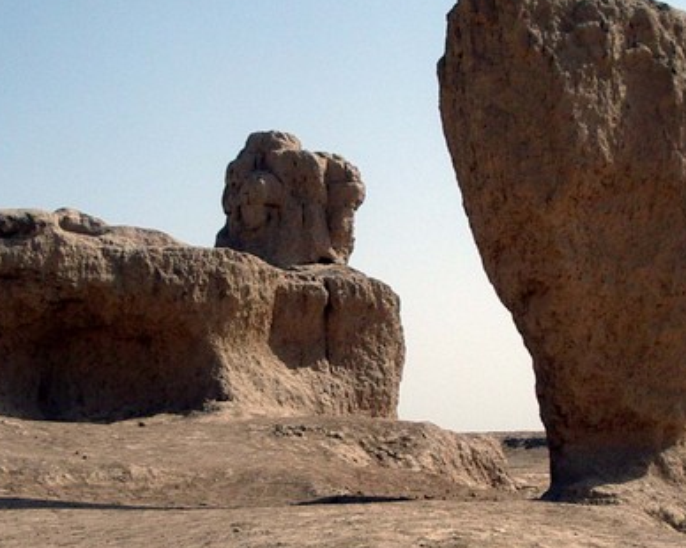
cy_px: 323
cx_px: 368
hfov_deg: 28.3
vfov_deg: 22.8
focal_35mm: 67
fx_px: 1360
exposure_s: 1/640
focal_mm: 5.8
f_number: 4.8
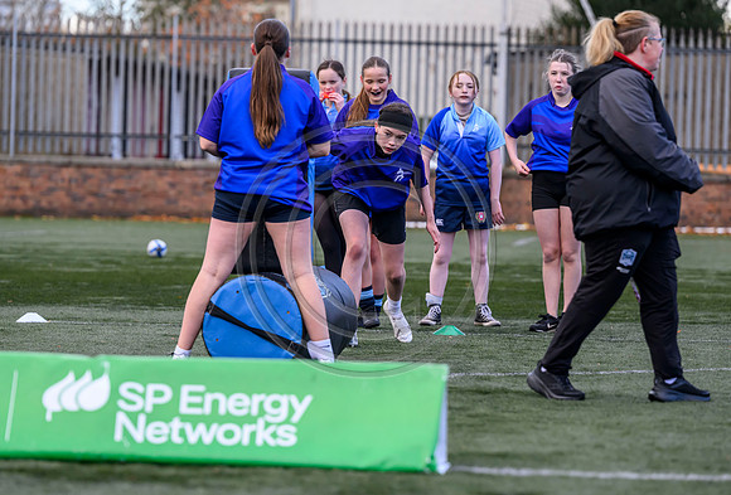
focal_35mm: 190
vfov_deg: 7.3
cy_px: 265
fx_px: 3869
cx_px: 390
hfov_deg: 10.8
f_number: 4
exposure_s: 1/1600
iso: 1600
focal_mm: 175
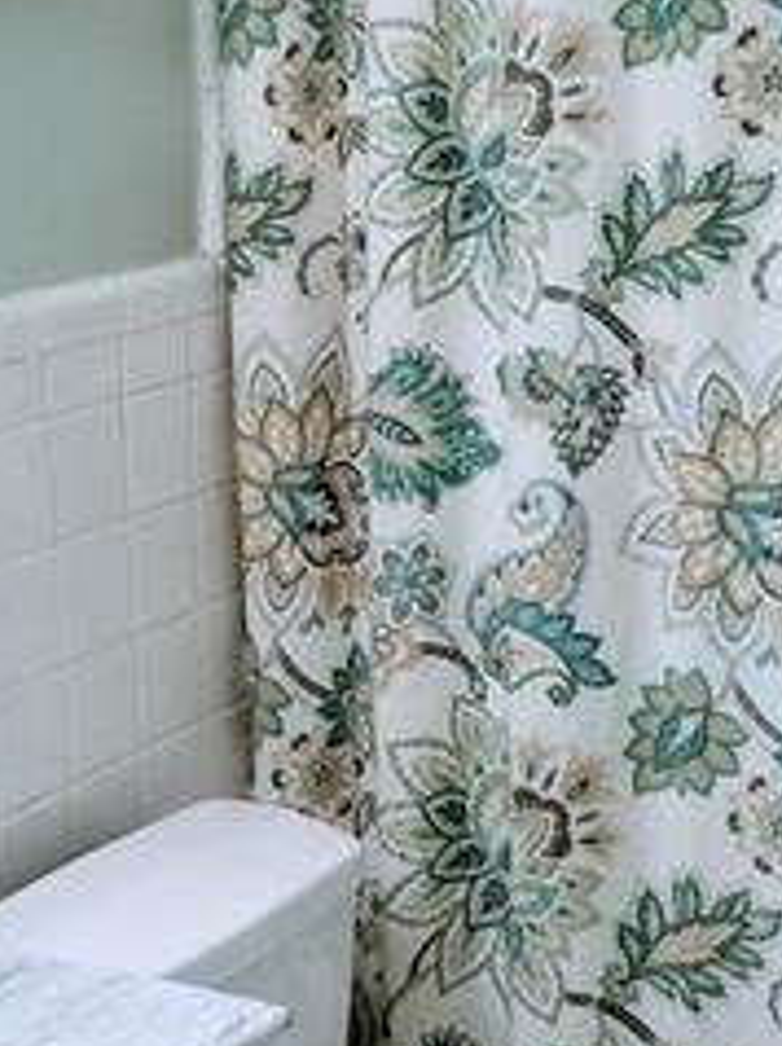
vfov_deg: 23.3
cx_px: 233
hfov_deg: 17.5
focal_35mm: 84
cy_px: 545
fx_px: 2535
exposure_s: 1/60
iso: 160
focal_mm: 4.25
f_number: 1.7
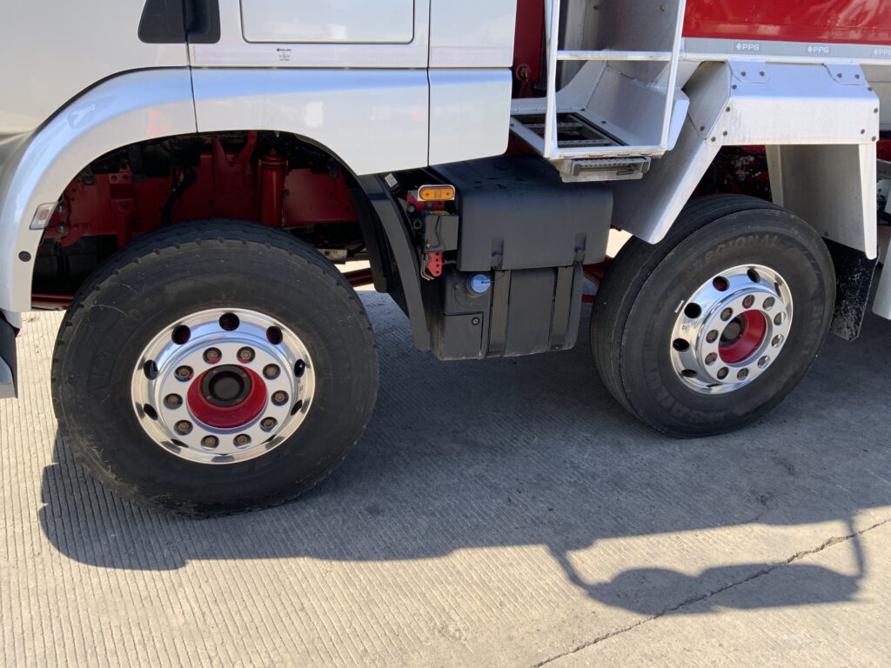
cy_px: 334
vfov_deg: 48.2
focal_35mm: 29
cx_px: 446
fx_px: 746
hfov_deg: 61.7
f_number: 1.8
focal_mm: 3
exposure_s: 1/442
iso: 16
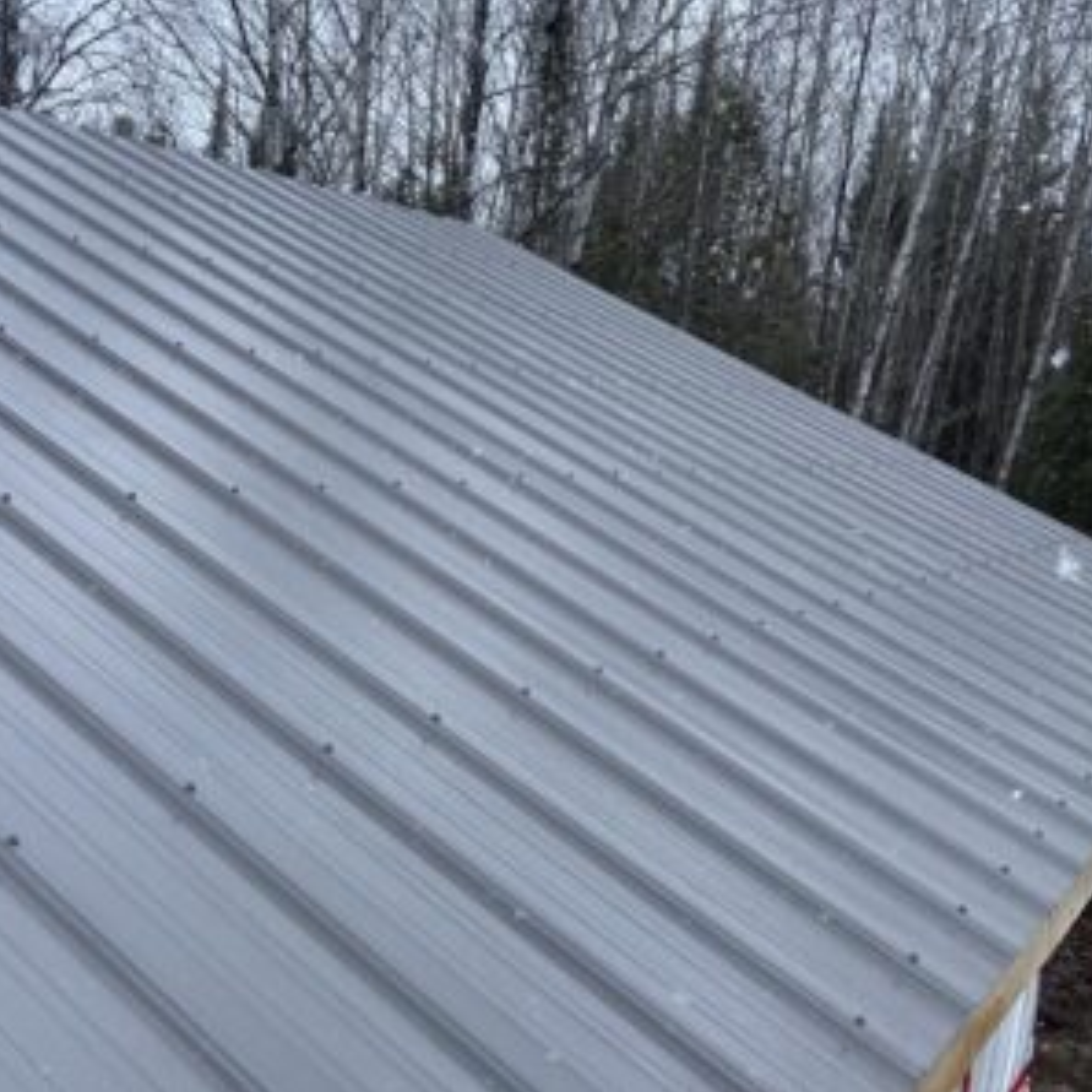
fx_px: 1106
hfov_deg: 52.3
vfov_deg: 52.5
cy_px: 544
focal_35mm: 31
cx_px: 456
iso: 32
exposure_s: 1/822
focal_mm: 4.25
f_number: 1.8
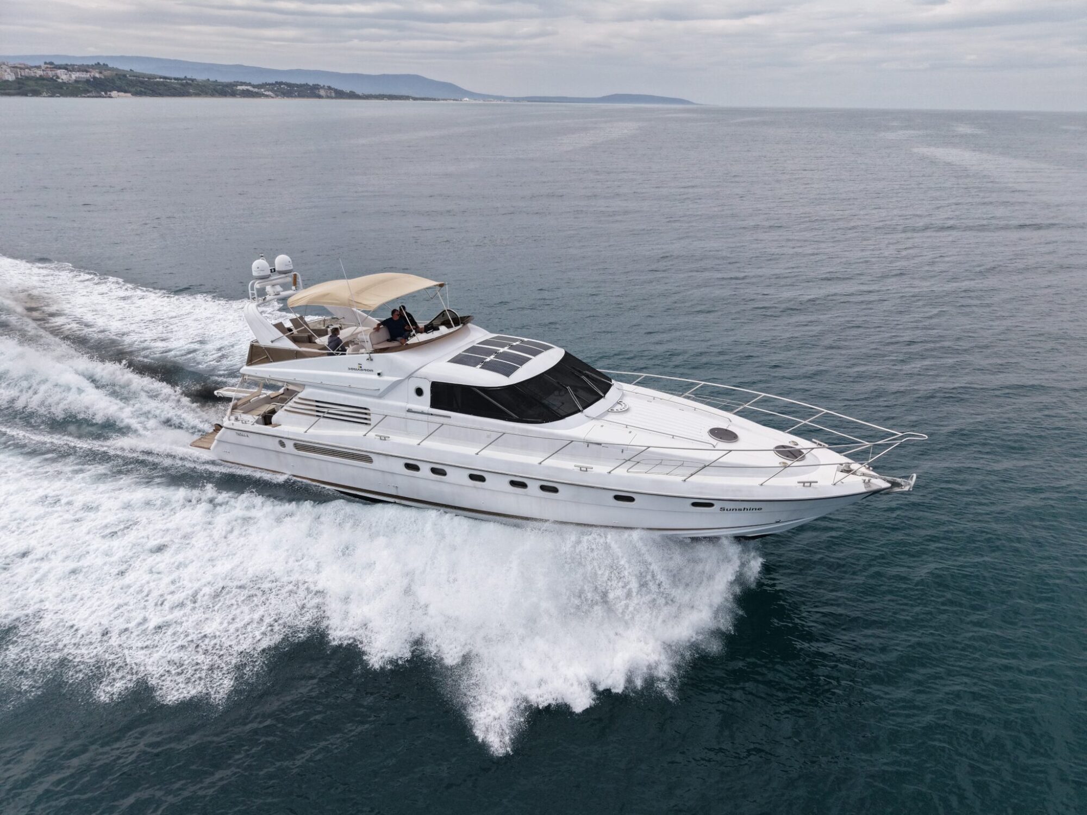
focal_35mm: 24
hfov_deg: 71.6
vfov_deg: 56.8
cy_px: 408
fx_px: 754
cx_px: 544
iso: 300
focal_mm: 8.67
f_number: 1.8
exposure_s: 1/1000
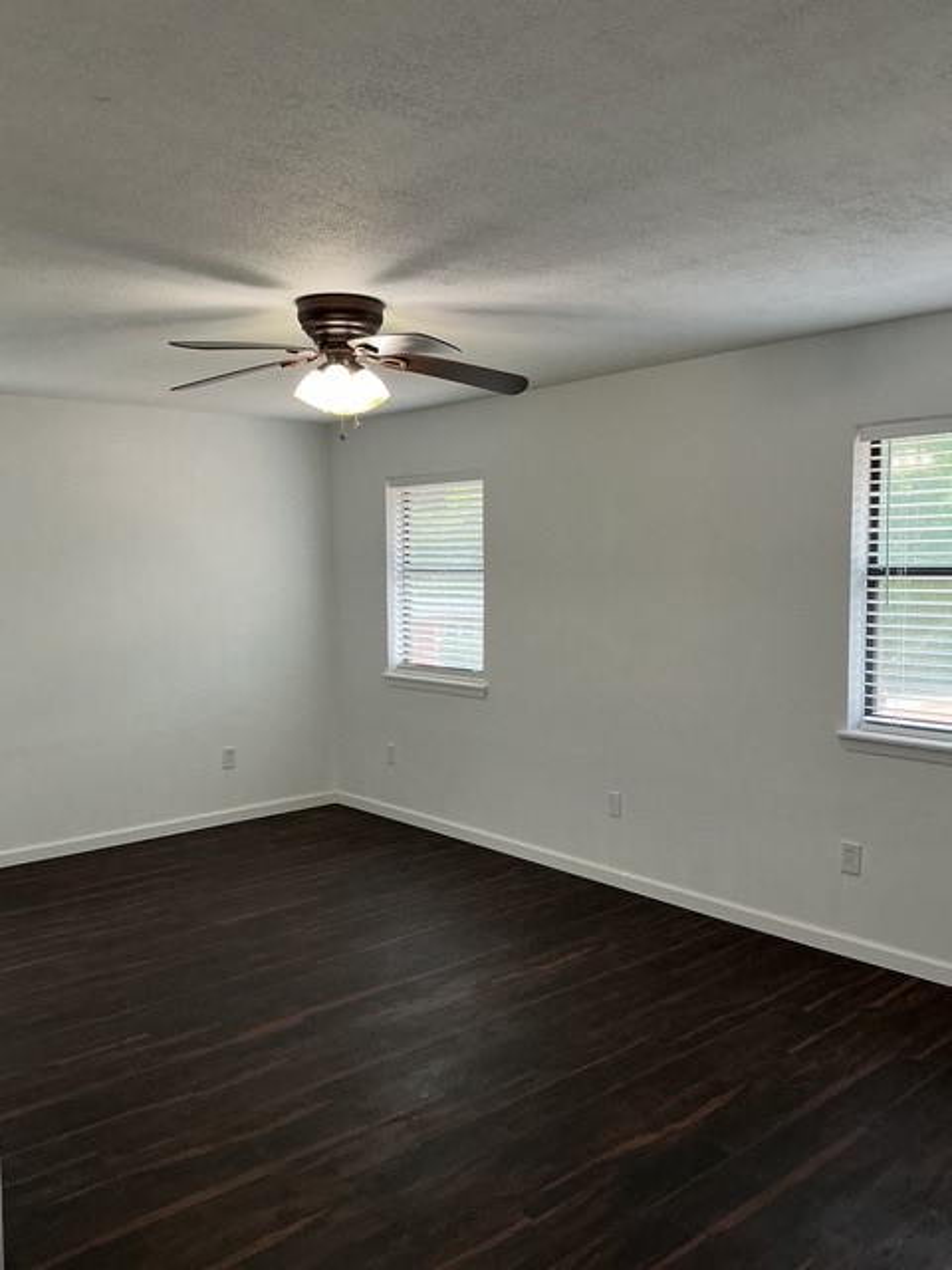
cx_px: 476
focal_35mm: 29
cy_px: 635
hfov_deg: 48.2
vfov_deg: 61.7
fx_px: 1063
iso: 100
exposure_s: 1/60
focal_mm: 3
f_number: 1.8
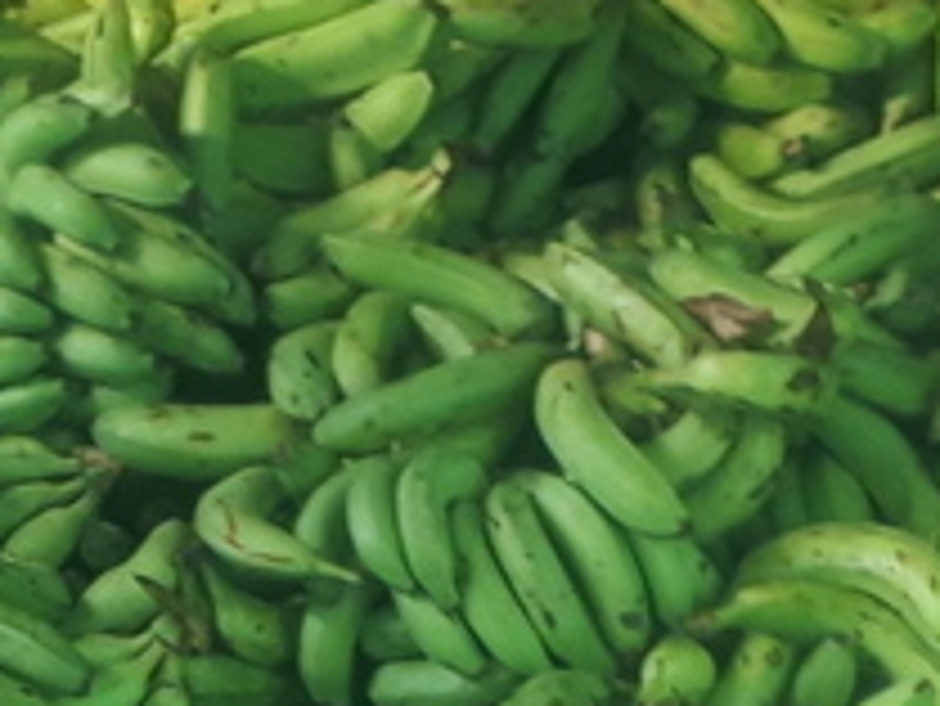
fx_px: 3587
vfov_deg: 10.5
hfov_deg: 14.8
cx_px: 144
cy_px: 1313
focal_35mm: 132
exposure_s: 1/30
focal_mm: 3.6
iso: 80
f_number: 1.9
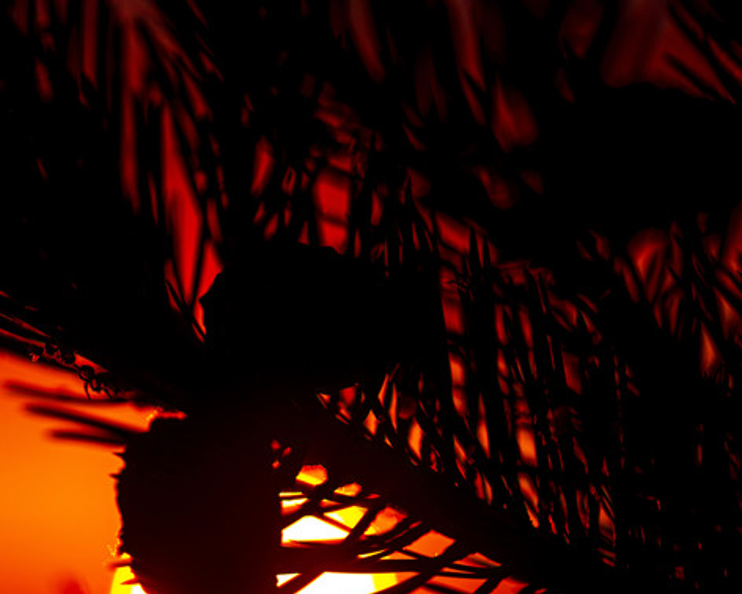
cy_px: 381
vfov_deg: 9.6
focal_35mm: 161
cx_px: 116
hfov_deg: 11.9
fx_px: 3537
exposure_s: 1/800
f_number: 3.3
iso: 100
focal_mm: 90
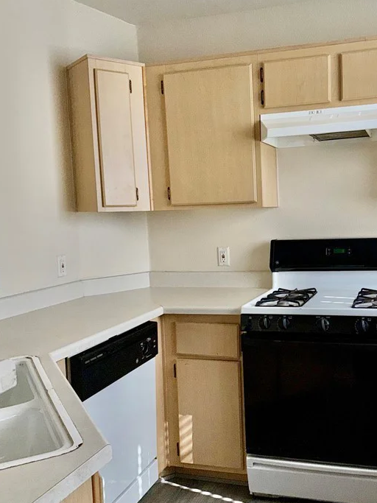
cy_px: 258
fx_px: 523
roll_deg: +1.7
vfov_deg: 51.4
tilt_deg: -5.0
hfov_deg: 38.9
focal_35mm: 36
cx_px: 267
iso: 50
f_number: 1.78
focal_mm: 6.76
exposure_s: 1/1727
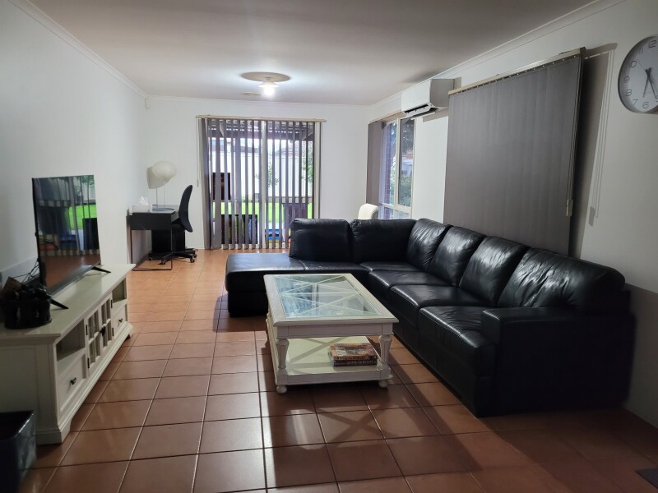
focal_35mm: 26
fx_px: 494
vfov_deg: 53.1
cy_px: 246
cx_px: 329
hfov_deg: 67.3
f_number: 1.8
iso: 640
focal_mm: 5.4
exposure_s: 1/50
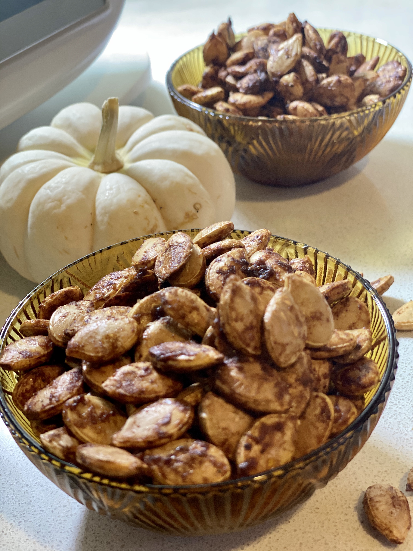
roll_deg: +3.8
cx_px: 206
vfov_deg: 36.8
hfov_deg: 28.0
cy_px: 276
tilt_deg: -34.6
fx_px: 827
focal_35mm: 52
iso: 200
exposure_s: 1/40
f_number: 2
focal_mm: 6
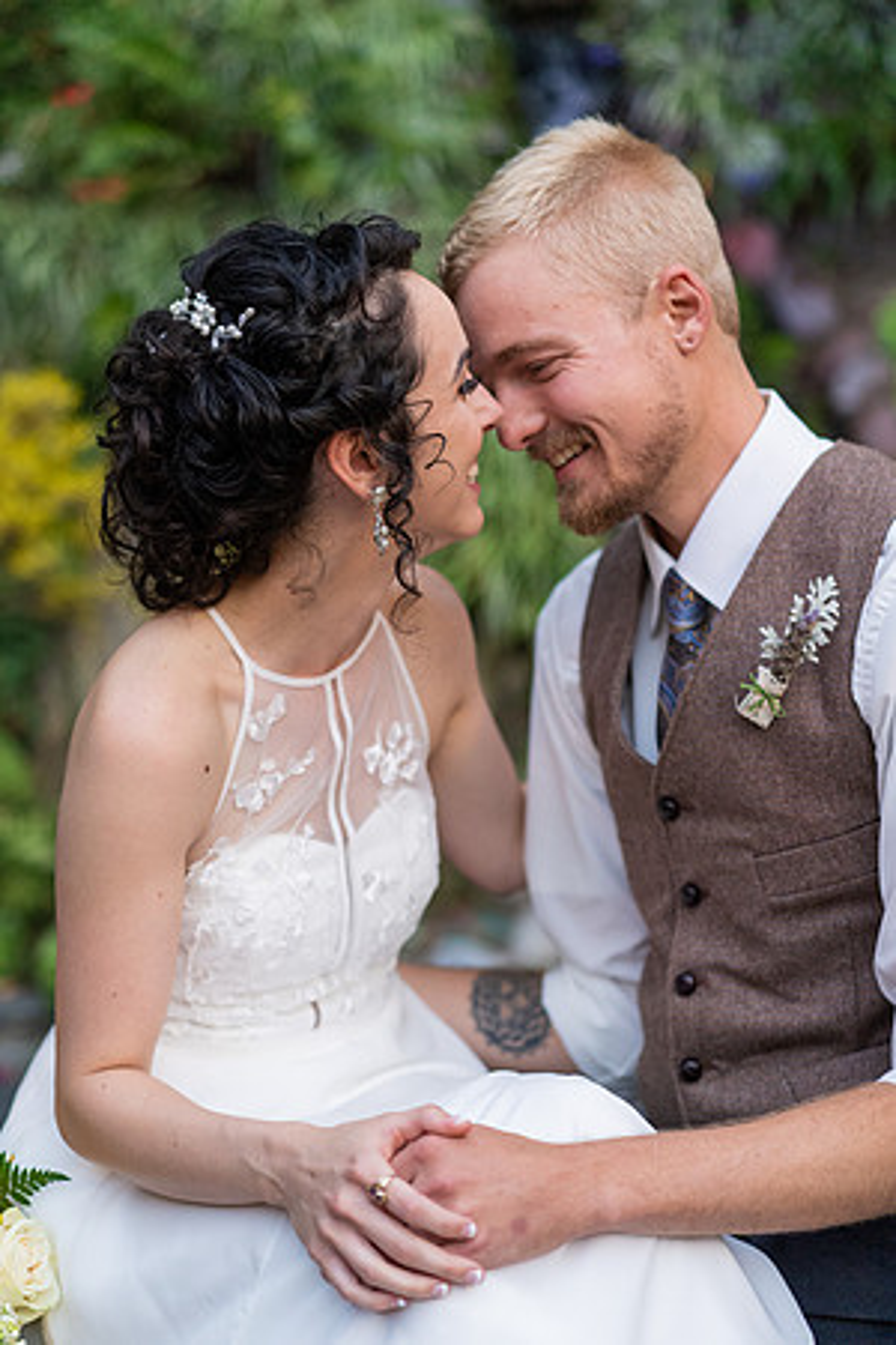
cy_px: 672
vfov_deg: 36.2
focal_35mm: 55
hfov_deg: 24.6
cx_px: 448
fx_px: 2053
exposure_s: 1/400
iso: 500
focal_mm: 55
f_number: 2.2
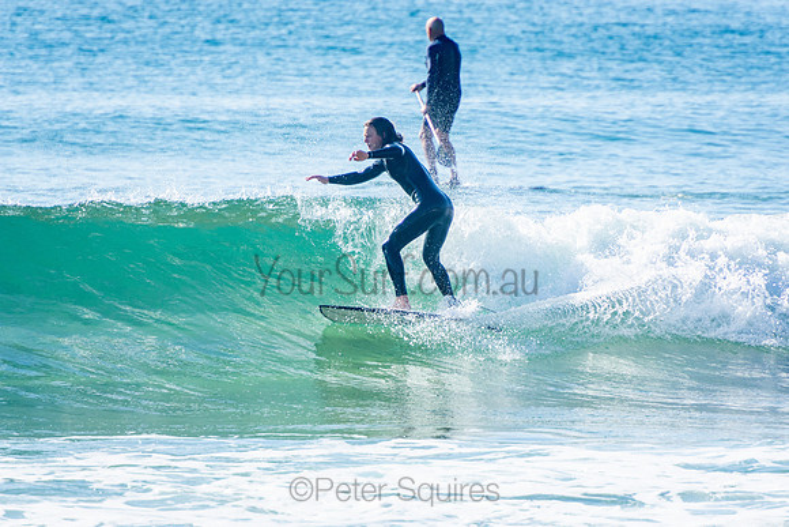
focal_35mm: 600
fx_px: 13152
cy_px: 264
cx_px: 394
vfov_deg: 2.3
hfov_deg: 3.4
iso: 280
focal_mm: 400
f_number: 5.6
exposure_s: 1/1250
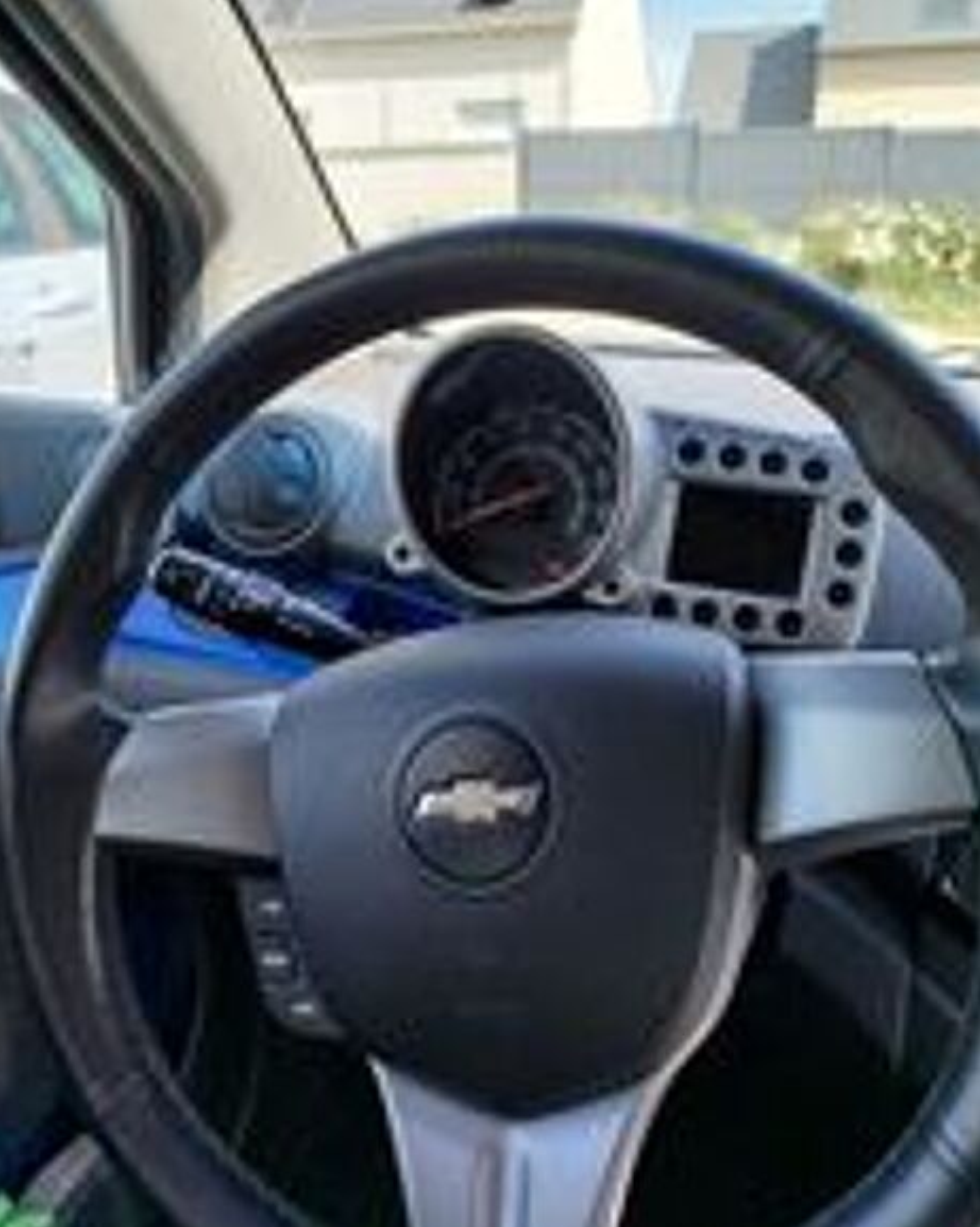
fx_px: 943
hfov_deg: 54.9
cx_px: 495
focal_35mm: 26
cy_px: 610
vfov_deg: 66.1
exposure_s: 1/215
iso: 50
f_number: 1.7
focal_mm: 5.31
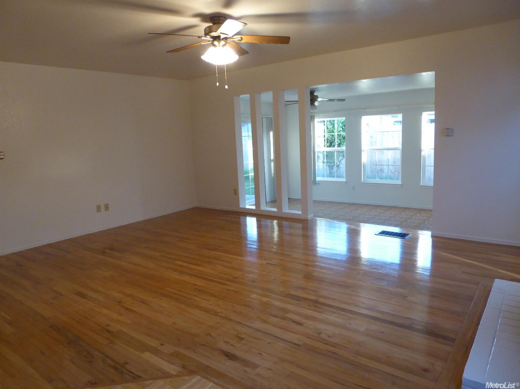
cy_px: 194
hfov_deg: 69.4
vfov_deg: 54.9
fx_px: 375
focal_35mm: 25
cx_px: 260
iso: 400
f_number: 3.3
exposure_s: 1/40
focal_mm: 4.3
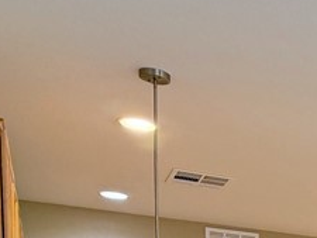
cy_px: 452
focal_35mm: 109
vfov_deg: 12.3
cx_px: 616
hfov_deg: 15.0
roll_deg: -0.6
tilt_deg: -2.5
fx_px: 999
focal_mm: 6.76
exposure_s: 1/134
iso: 200
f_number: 1.78
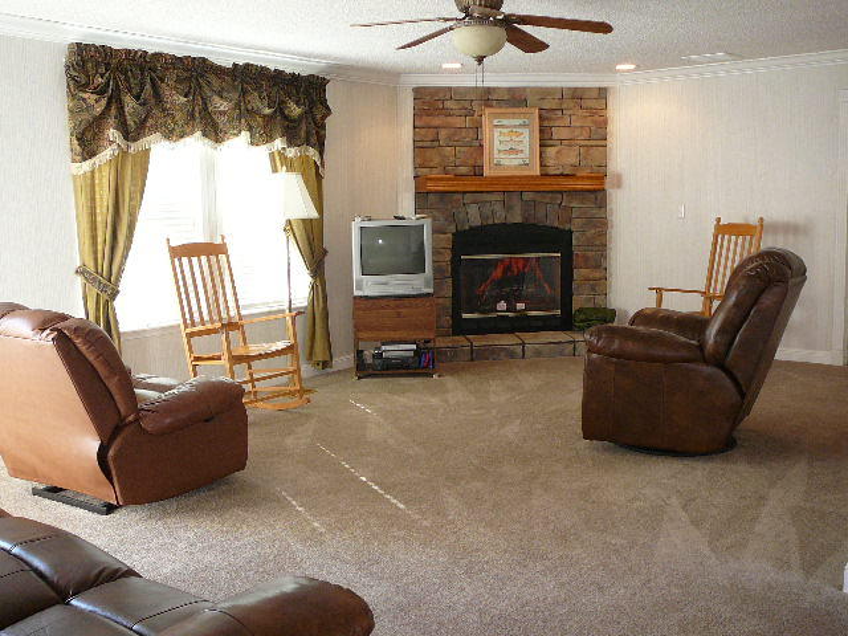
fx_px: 857
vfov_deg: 40.7
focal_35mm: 35
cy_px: 318
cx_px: 424
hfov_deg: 52.6
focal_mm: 5.2
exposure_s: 1/30
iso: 125
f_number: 2.8
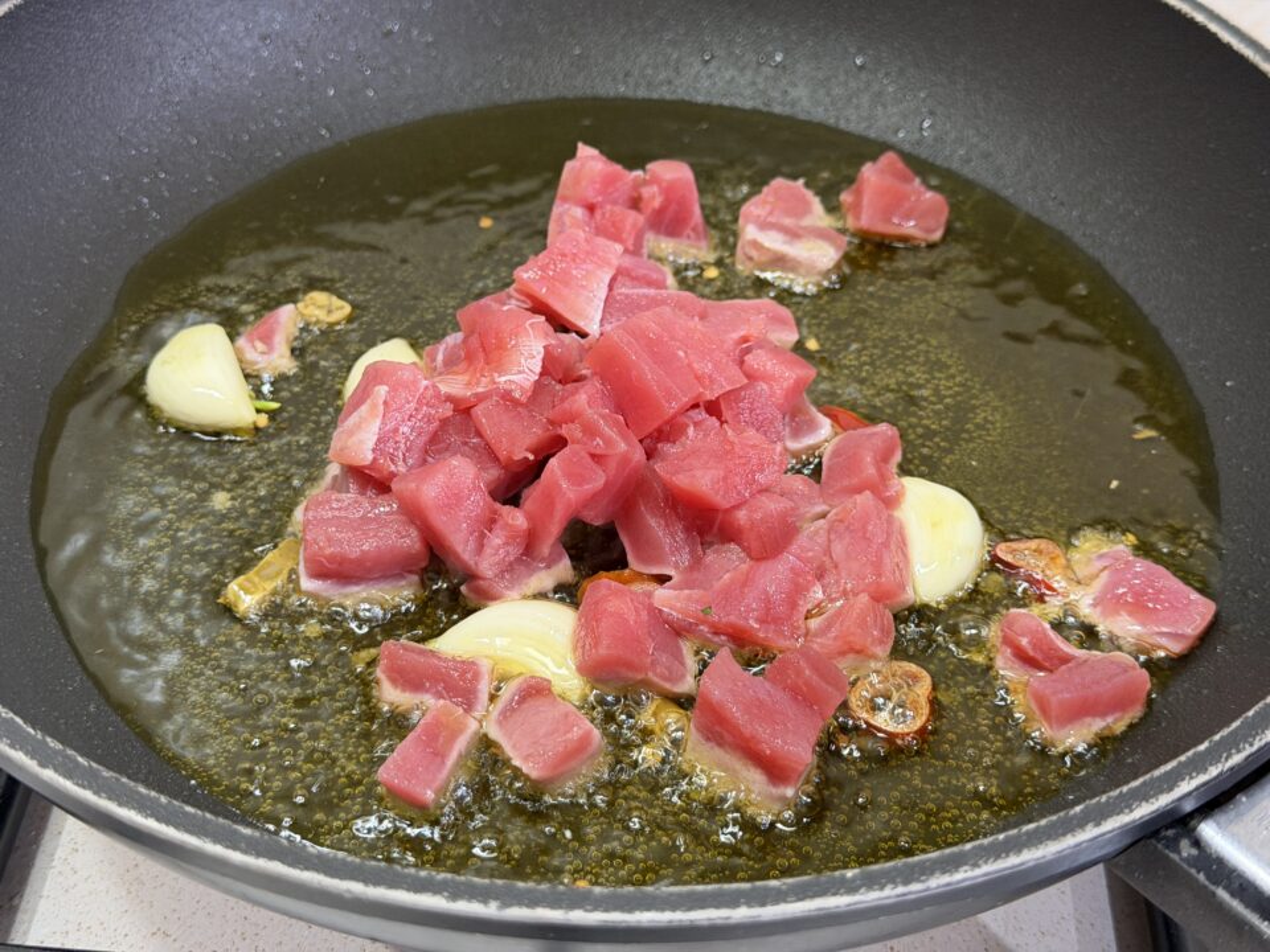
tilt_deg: -44.0
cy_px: 476
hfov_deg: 39.7
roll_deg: -1.4
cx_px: 635
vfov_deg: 30.3
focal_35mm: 48
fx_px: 1761
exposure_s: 1/50
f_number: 1.78
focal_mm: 6.76
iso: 250
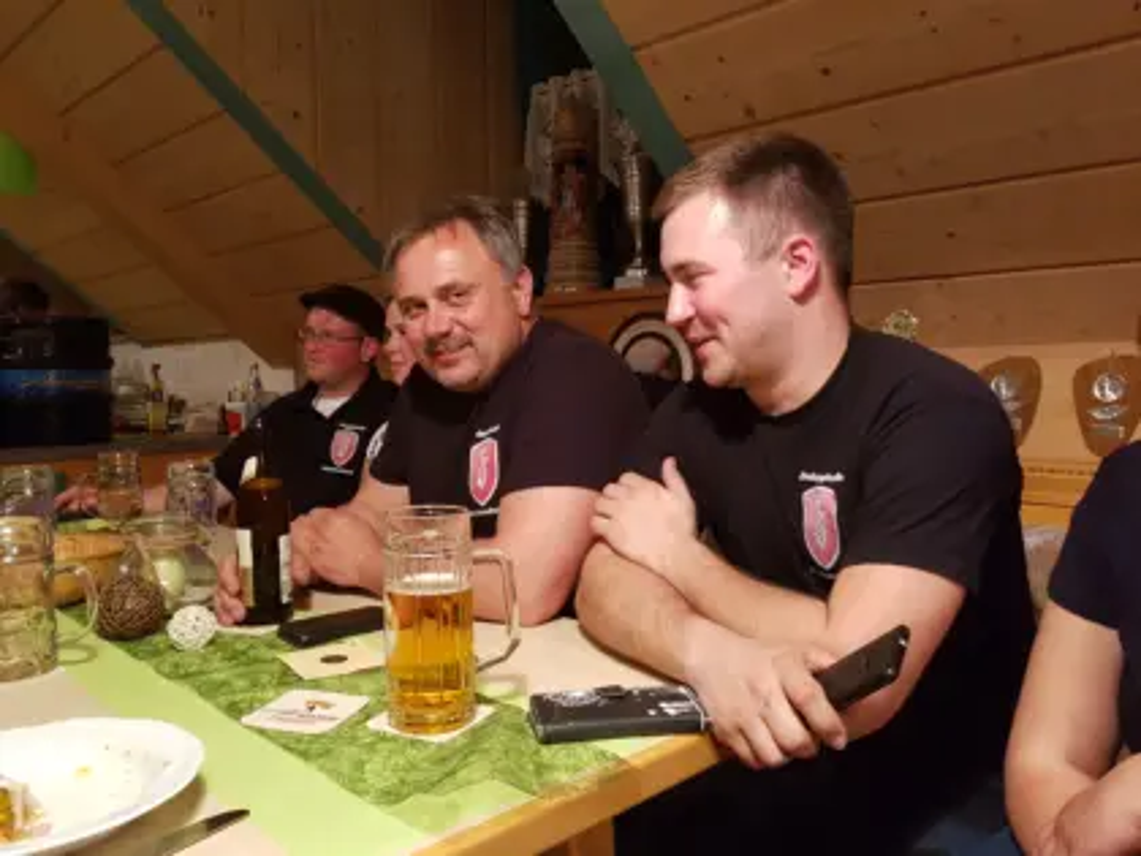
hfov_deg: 67.3
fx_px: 857
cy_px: 428
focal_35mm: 26
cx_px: 570
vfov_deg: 53.1
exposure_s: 1/25
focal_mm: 4.2
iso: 250
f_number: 1.7
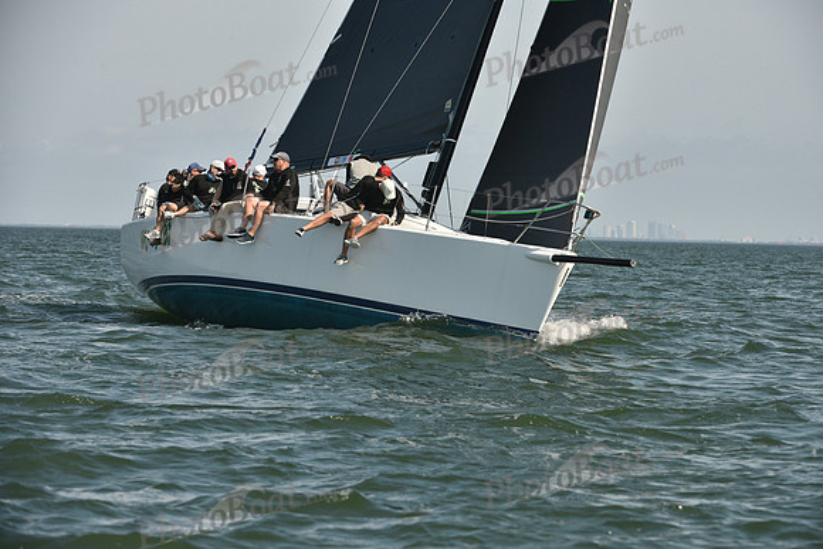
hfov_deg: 10.3
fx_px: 4573
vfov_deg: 6.9
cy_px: 274
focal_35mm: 200
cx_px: 412
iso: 400
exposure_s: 1/1250
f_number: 8
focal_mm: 200
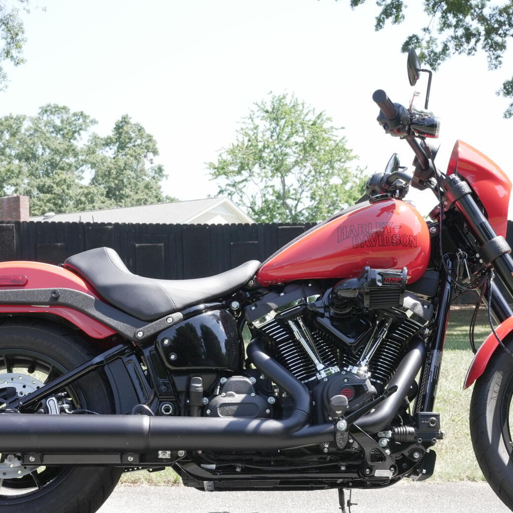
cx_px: 268
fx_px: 1198
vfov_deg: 24.1
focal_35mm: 71
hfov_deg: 24.2
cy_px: 297
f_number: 11
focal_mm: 43.9
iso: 1250
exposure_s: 1/250
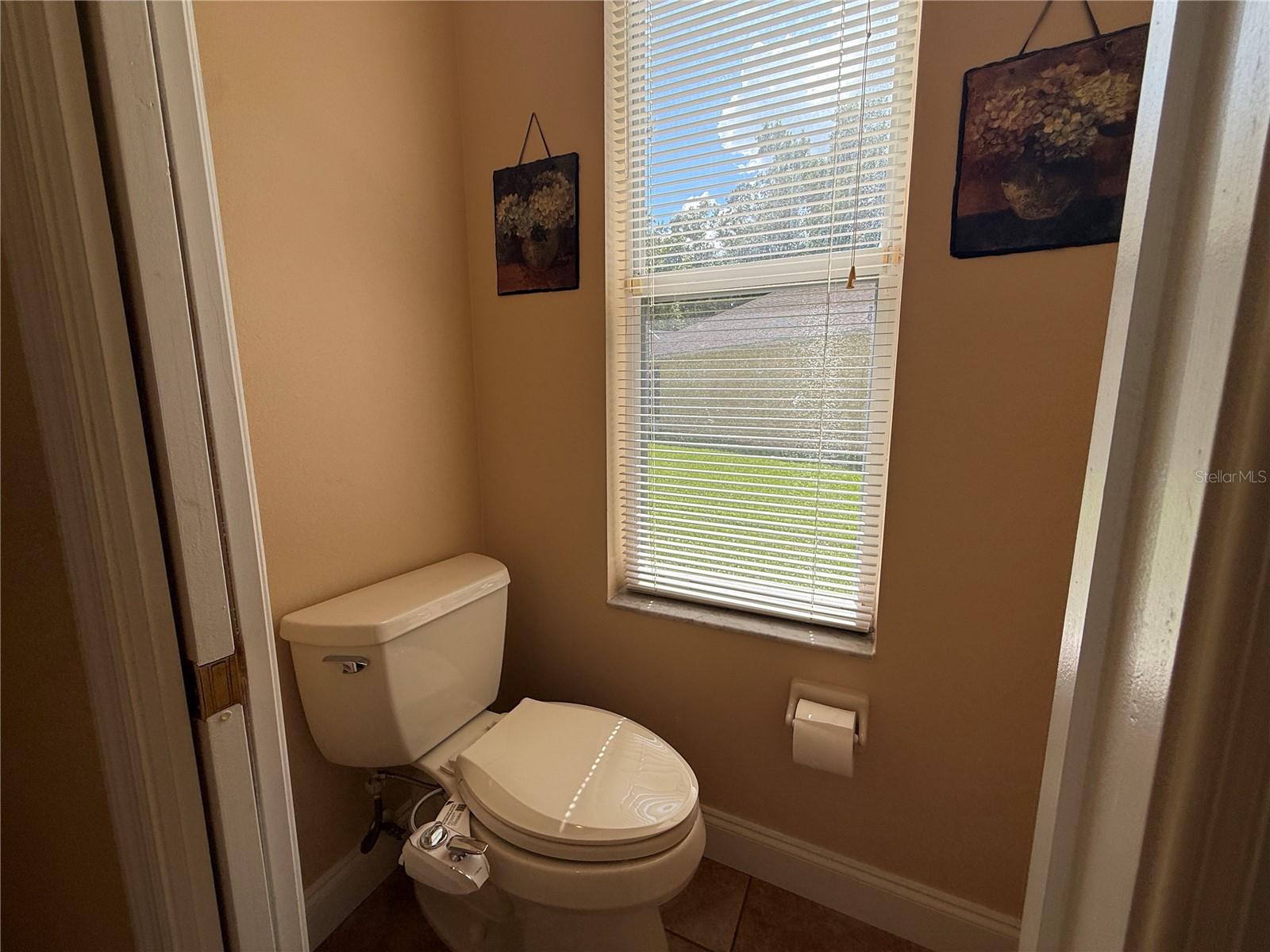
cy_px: 476
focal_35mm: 14
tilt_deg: -9.0
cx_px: 635
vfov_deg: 85.7
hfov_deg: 102.1
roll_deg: -0.2
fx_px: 514
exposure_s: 1/518
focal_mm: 2.22
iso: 50
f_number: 2.2
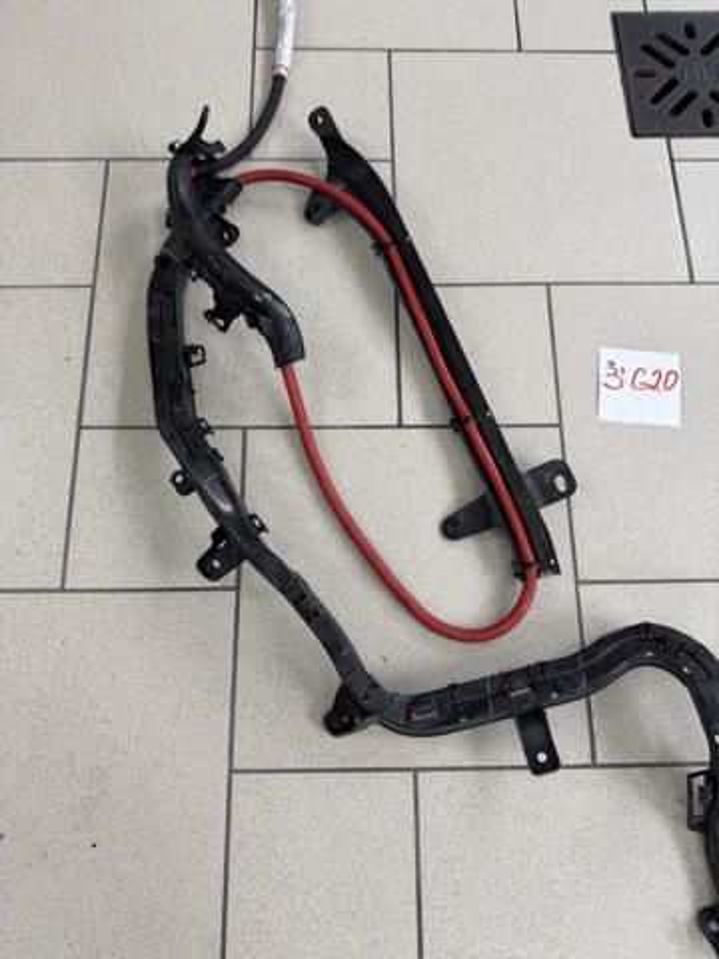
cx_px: 360
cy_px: 480
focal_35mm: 24
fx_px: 665
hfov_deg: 56.8
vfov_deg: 71.6
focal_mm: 6.76
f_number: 1.78
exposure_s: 1/121
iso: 80
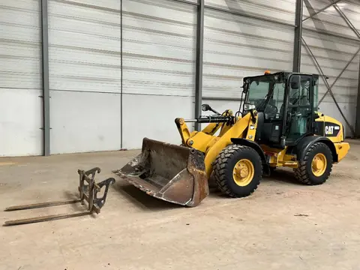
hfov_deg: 61.7
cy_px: 135
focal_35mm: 29
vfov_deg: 48.2
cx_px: 180
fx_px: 302
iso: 64
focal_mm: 3
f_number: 1.8
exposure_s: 1/60
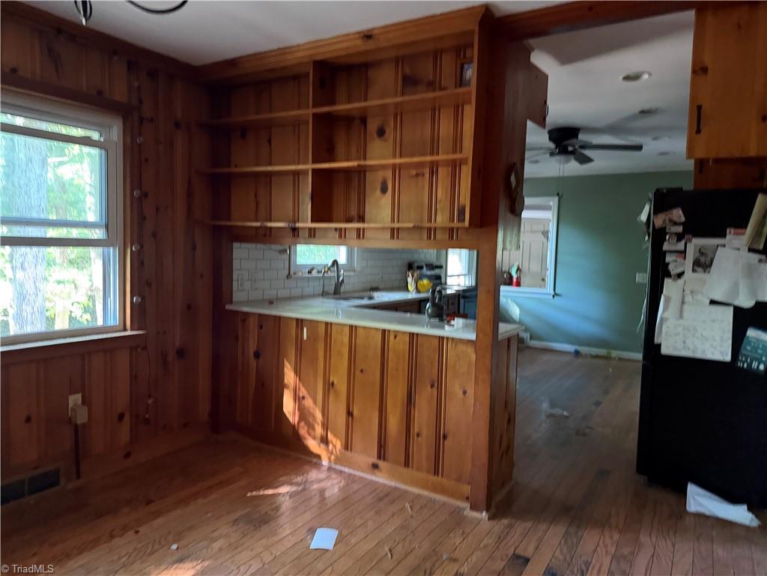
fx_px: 532
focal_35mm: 24
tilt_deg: -3.2
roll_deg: -1.5
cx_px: 384
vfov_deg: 56.8
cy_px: 288
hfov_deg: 71.6
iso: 1000
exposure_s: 1/33
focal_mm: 6.76
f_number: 1.78
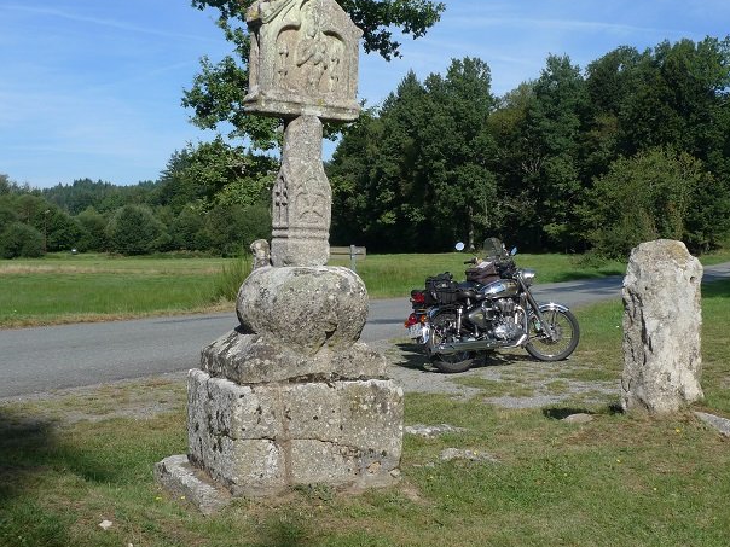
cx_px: 405
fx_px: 1033
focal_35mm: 49
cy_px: 229
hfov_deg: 38.9
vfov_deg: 29.6
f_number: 4
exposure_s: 1/800
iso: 80
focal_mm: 7.9
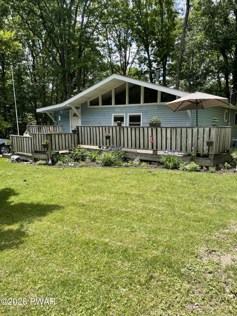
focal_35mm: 26
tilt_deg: -8.7
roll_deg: +0.0
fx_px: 237
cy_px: 158
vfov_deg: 67.3
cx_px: 118
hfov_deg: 53.1
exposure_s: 1/1401
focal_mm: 4.2
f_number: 1.6
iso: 32
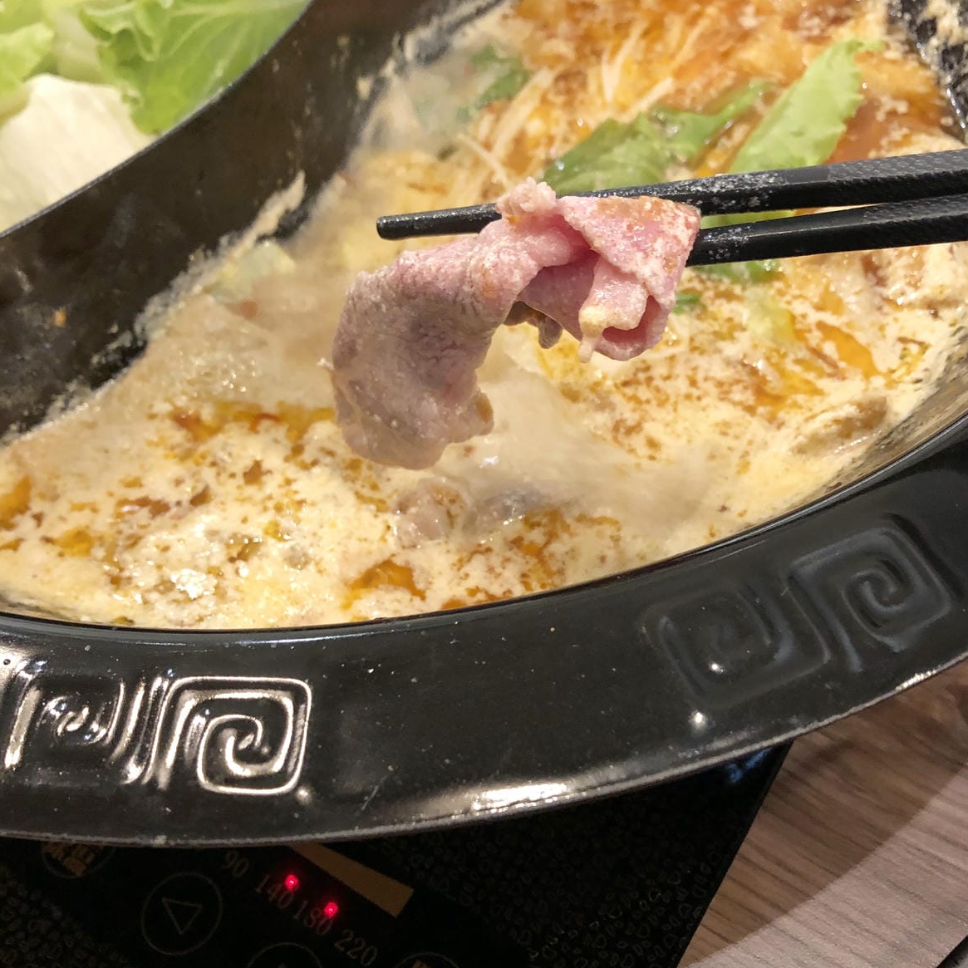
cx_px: 495
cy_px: 489
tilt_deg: -53.5
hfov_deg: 48.4
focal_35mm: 34
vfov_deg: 48.4
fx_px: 1076
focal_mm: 3.99
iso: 100
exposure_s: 1/11
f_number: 1.8
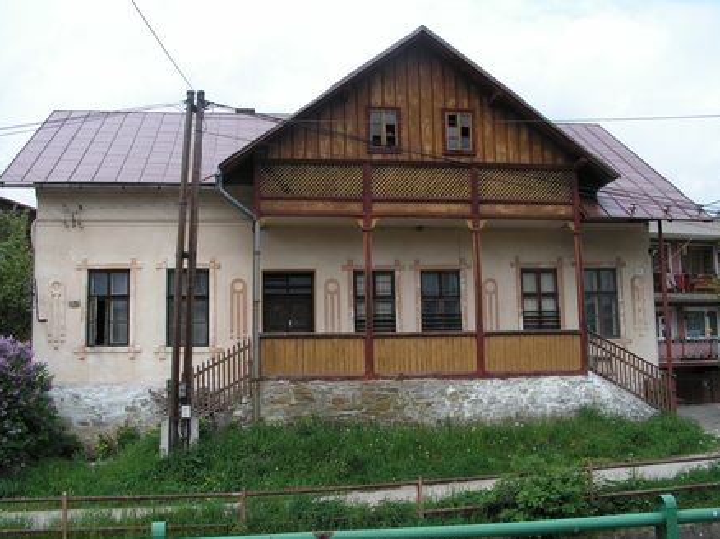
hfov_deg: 50.2
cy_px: 274
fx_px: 769
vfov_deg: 38.6
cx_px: 365
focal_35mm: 37
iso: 50
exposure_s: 1/250
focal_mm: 6
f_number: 4.8
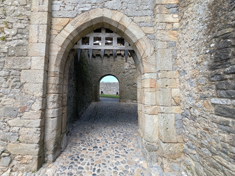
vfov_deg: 71.5
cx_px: 108
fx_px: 122
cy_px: 81
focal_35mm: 18
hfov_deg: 87.6
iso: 49
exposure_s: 1/726
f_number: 2.2
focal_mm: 2.35
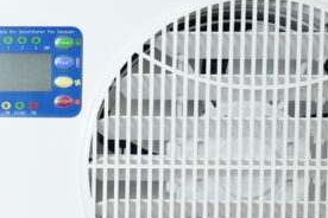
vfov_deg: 9.6
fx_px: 1285
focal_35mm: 141
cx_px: -57
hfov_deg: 14.1
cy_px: 239
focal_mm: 38
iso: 3200
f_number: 5.6
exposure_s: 1/125
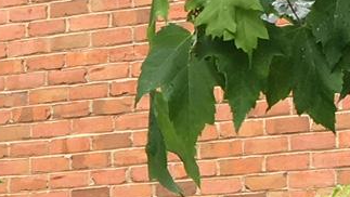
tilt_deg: +0.2
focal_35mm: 197
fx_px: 1829
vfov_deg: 6.0
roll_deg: +1.6
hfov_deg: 10.5
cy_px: 396
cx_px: -205
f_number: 2.2
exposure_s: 1/149
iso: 25
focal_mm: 4.15
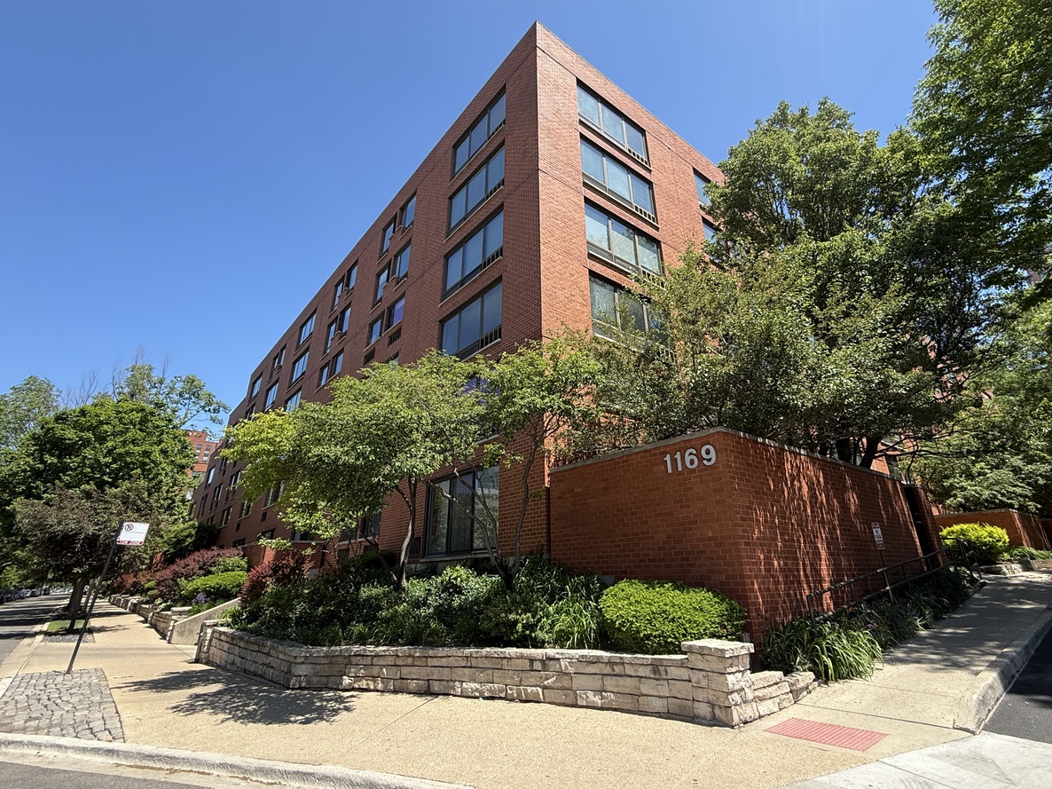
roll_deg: +1.0
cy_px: 346
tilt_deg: +25.3
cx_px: 551
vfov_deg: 74.4
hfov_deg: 91.0
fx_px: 517
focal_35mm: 17
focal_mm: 2.22
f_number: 2.2
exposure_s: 1/742
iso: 50
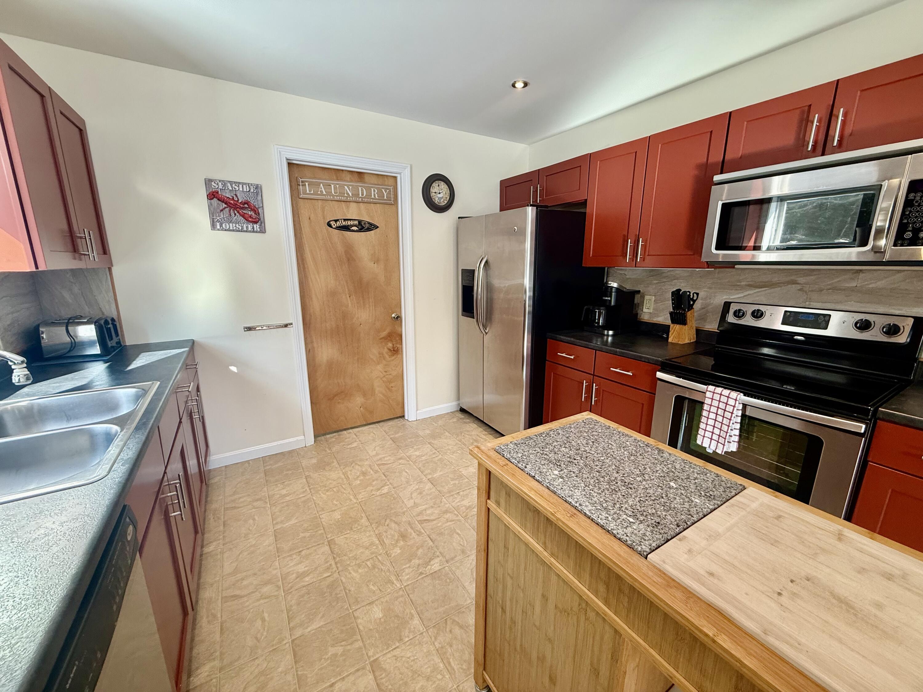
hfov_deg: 102.1
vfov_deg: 85.7
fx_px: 373
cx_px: 462
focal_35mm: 14
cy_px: 346
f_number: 2.2
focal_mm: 2.22
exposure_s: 1/120
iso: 160
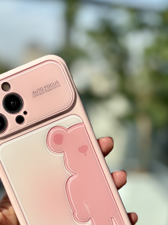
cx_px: 44
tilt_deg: -15.0
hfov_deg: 31.0
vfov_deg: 40.3
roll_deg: -3.6
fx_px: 298
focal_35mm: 46
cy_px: 163
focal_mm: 5.96
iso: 50
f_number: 1.6
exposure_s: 1/2639
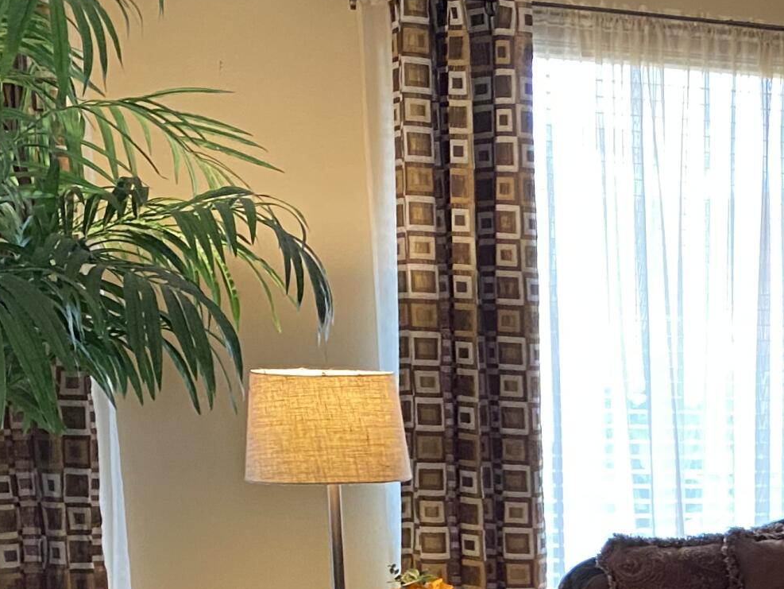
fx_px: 1790
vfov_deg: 17.6
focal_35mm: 79
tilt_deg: -12.2
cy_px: 756
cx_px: 967
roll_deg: -1.5
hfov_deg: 22.5
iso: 400
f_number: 1.8
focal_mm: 4.25
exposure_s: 1/40
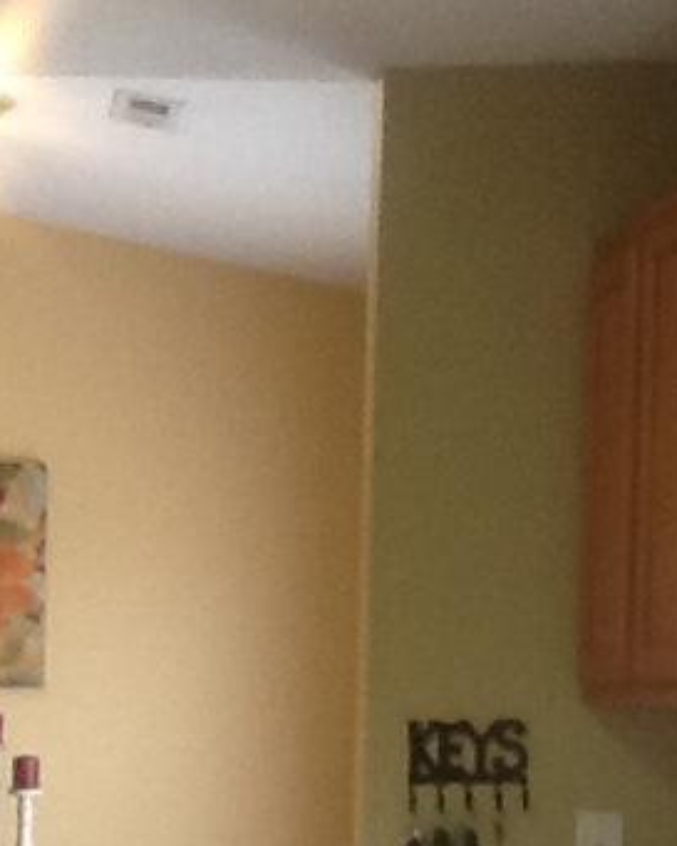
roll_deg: -1.6
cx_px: -102
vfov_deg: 15.6
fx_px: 3029
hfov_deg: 12.5
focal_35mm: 121
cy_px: 873
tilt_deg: -2.6
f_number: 2.4
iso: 64
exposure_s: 1/33
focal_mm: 2.03
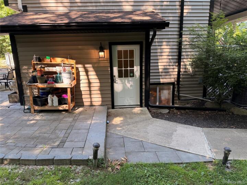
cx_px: 124
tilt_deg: -12.7
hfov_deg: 71.6
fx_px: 171
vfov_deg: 56.8
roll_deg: +1.2
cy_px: 92
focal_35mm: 24
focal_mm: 6.76
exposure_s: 1/218
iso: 160
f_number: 1.78
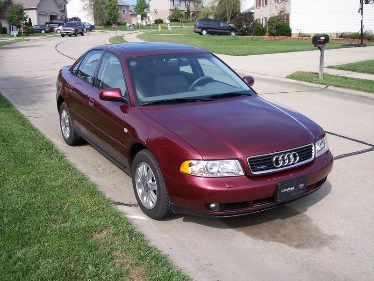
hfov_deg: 47.9
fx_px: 421
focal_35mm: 39
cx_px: 187
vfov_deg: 36.8
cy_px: 140
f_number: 3.4
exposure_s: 1/750
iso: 100
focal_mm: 8
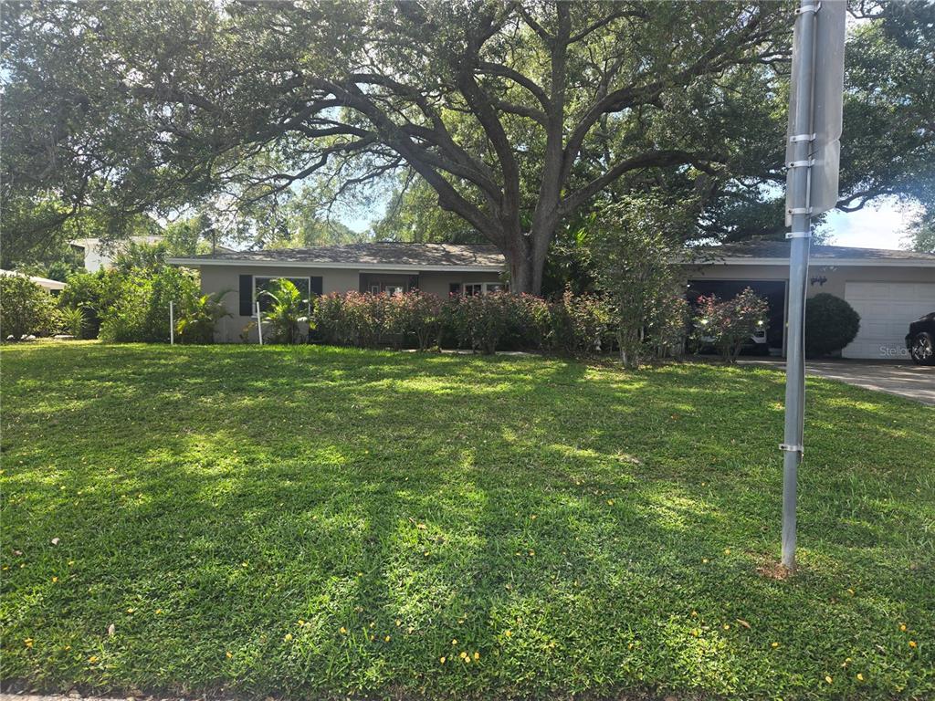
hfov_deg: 73.9
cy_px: 350
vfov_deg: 58.9
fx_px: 621
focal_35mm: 23
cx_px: 468
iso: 25
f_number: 1.8
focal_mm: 5.4
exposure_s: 1/487
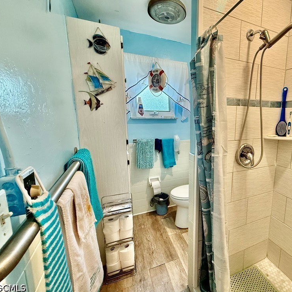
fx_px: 162
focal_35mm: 17
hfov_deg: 81.7
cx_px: 189
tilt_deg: -8.7
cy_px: 144
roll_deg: -1.1
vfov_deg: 84.0
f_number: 2.2
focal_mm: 2.22
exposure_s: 1/120
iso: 250
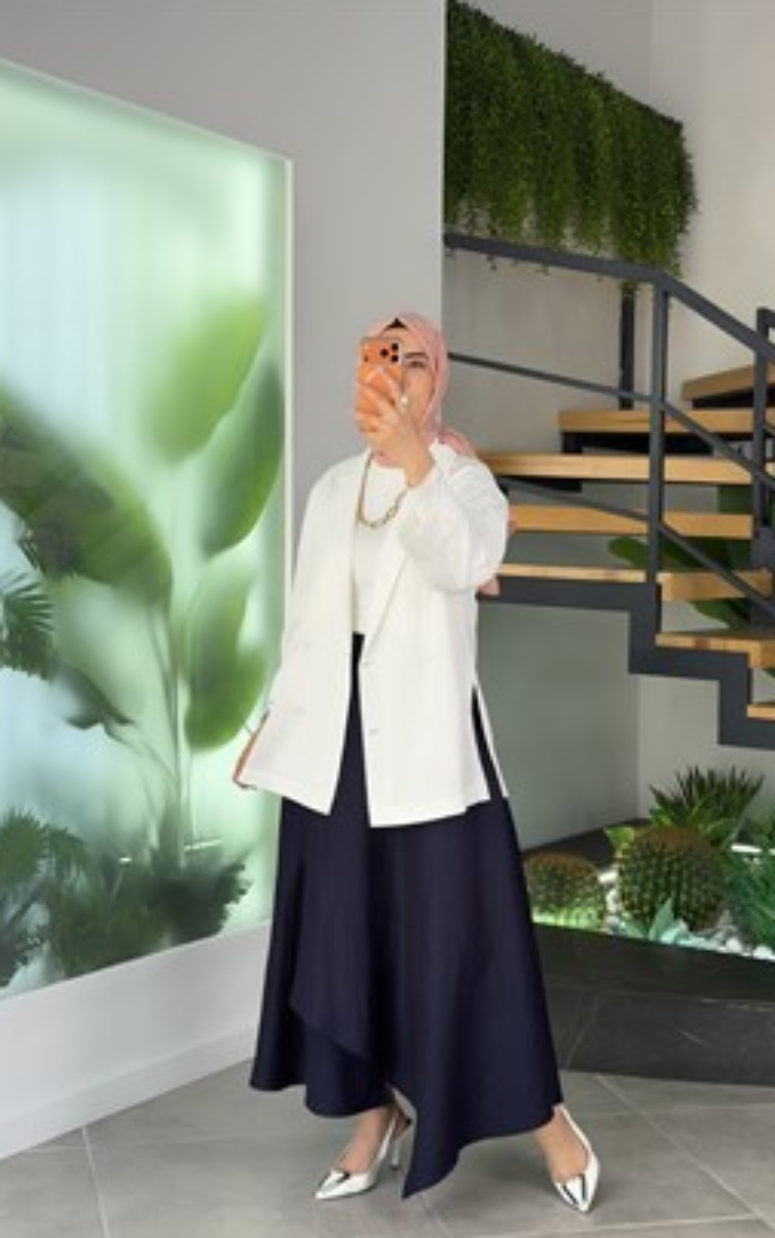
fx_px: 1755
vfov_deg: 38.8
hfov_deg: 24.9
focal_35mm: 52
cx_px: 389
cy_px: 627
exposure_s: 1/192
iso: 50
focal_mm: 6.76
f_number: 1.78
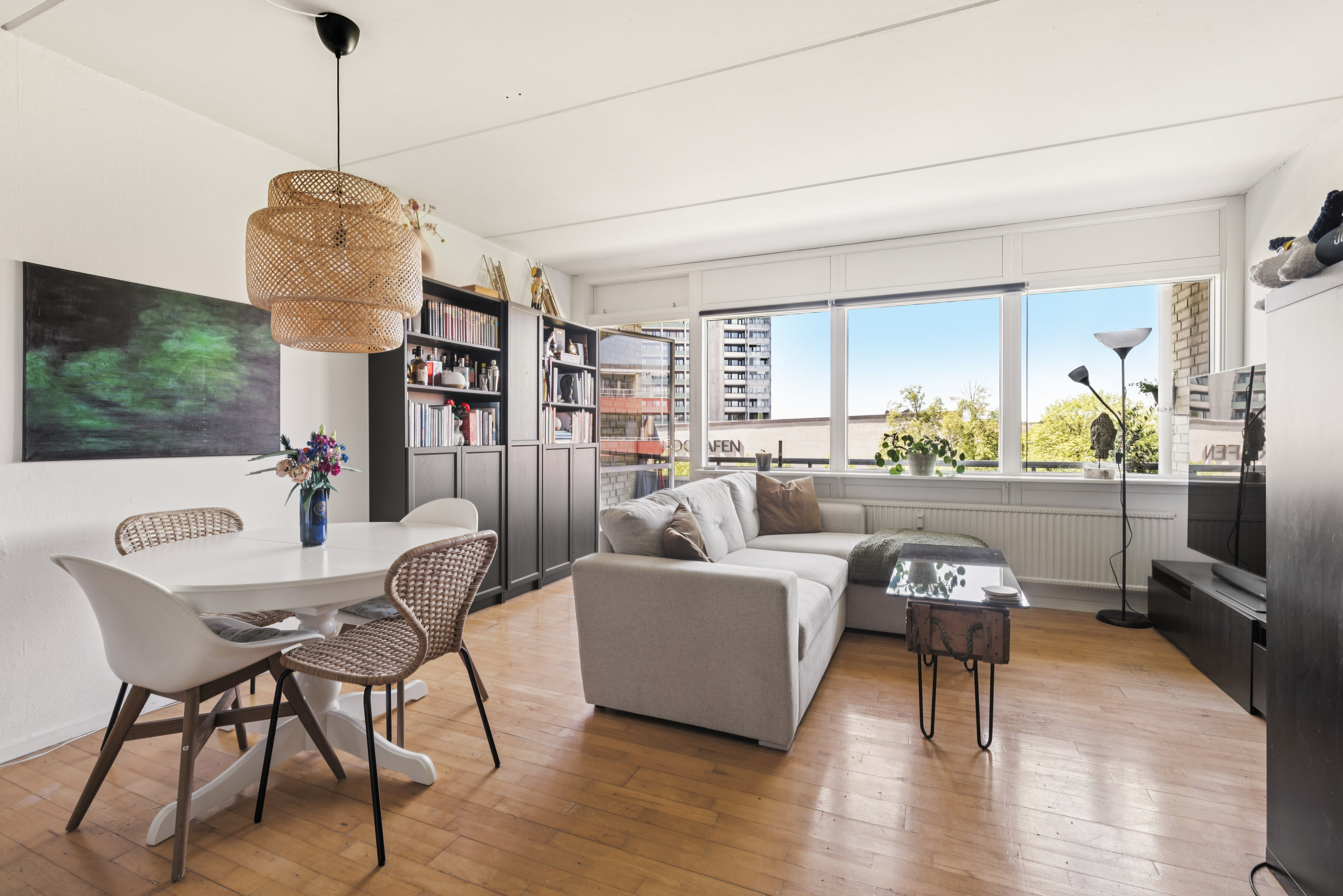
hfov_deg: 96.7
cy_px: 448
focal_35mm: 16
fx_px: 597
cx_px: 672
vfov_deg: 73.7
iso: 160
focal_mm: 16
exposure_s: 1/10
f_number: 8
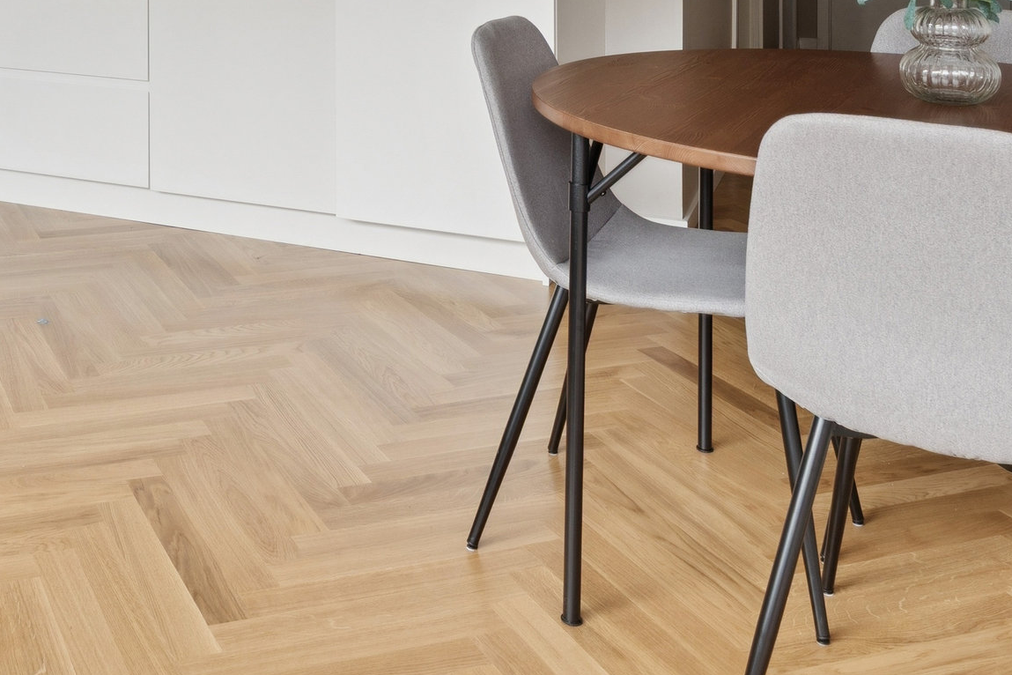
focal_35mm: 49
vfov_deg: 25.0
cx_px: 200
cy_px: -125
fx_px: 1376
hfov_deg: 38.8
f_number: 7.1
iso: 250
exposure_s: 1/25
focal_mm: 12.5
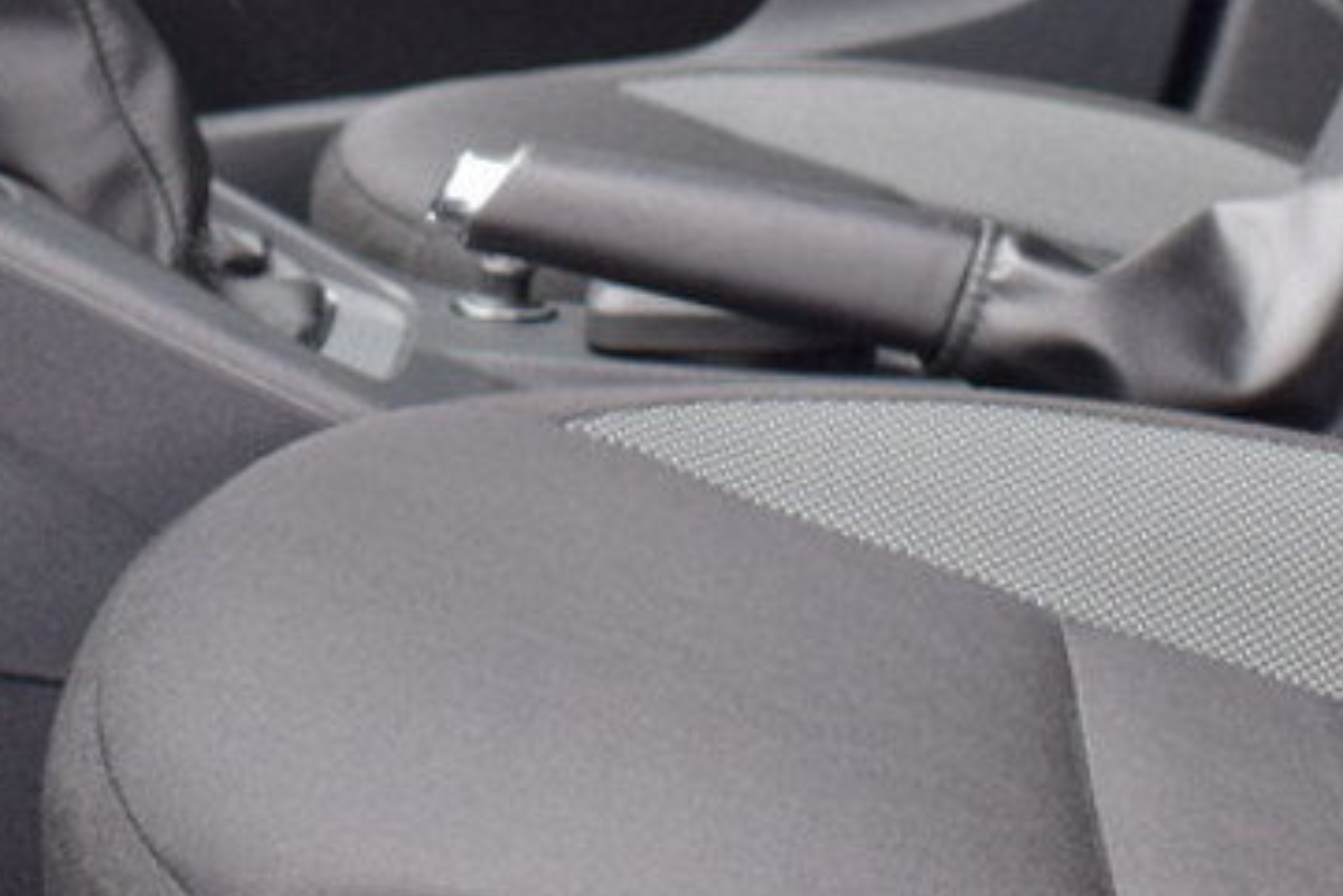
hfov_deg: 16.0
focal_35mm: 128
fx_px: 4777
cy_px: -452
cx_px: 554
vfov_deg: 10.4
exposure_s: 1/80
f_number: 4.5
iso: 400
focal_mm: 22
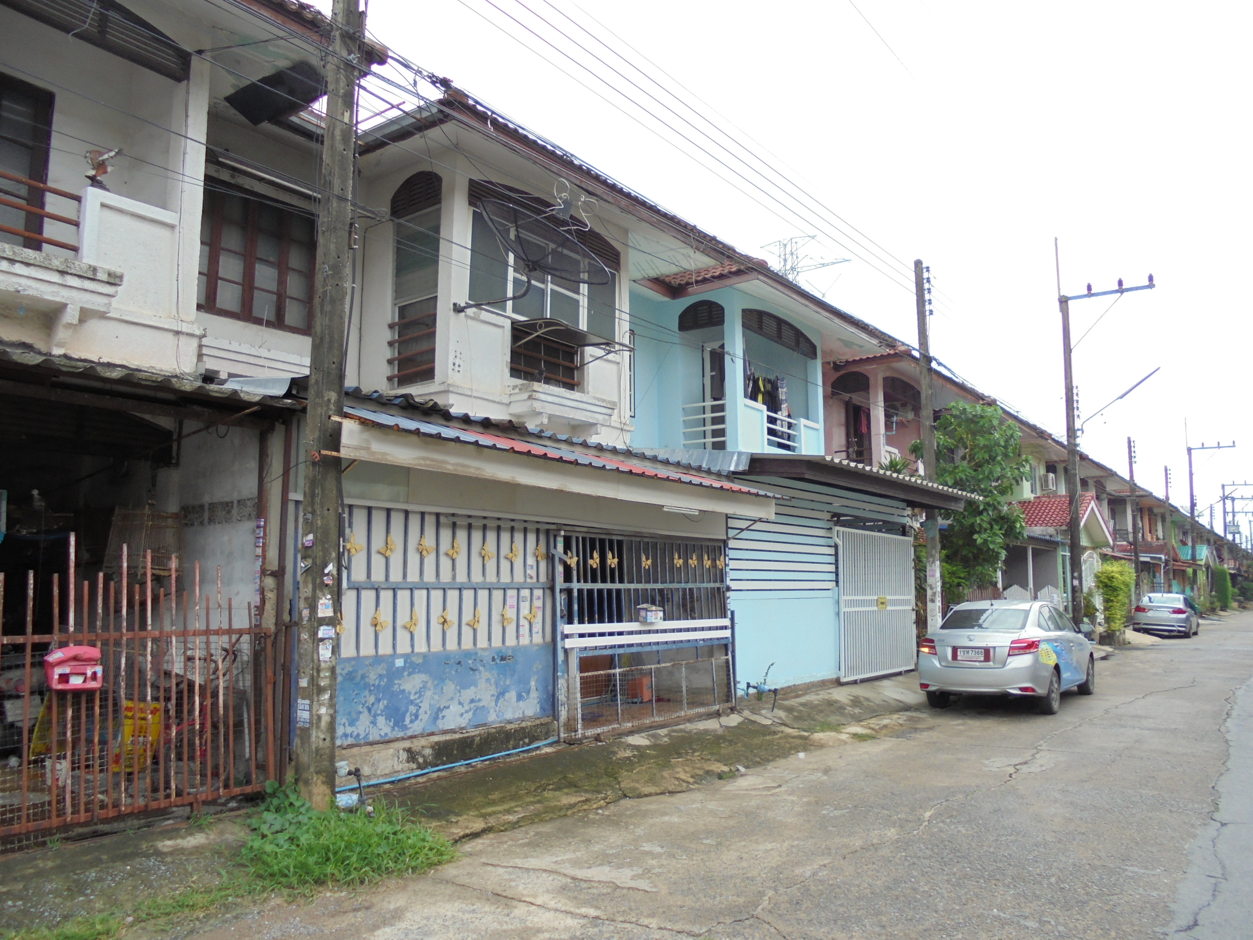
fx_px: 941
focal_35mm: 26
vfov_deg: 53.1
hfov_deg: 67.3
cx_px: 626
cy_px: 470
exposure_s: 1/125
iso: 100
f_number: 3.5
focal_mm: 4.6
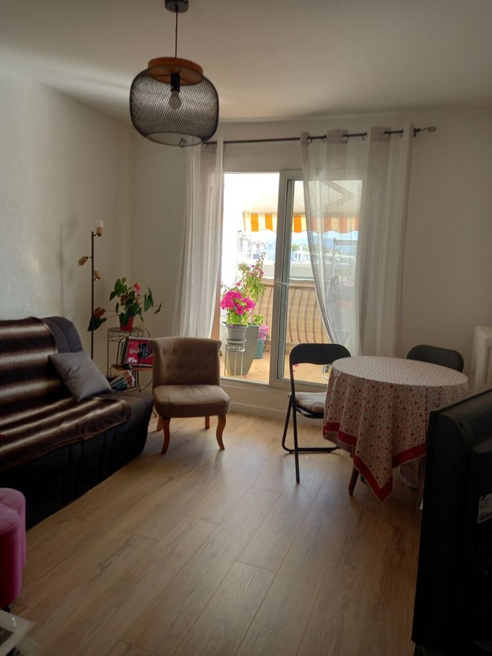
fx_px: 474
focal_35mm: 25
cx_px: 246
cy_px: 328
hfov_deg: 54.9
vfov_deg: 69.4
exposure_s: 1/60
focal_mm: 4.6
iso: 25
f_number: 2
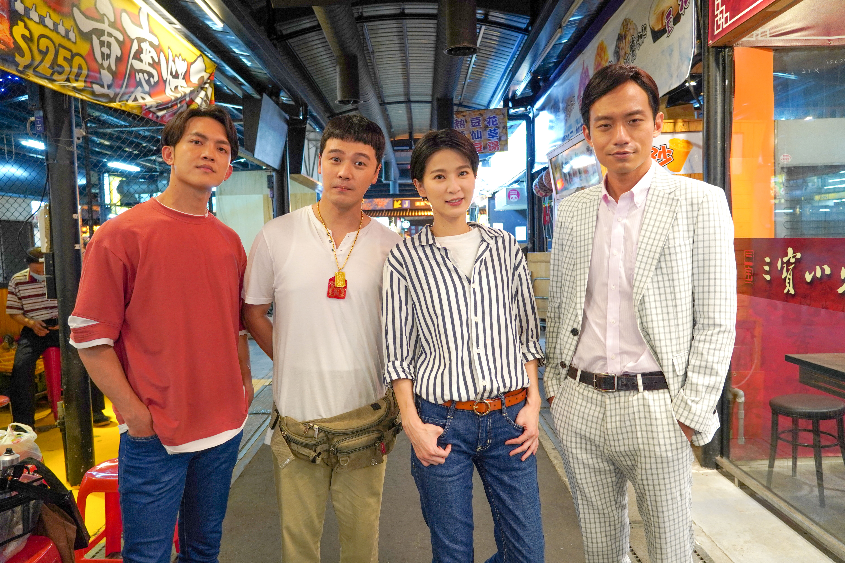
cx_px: 422
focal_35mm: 27
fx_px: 634
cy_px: 282
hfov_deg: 67.4
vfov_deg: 47.9
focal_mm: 18
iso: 500
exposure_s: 1/30
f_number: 3.5
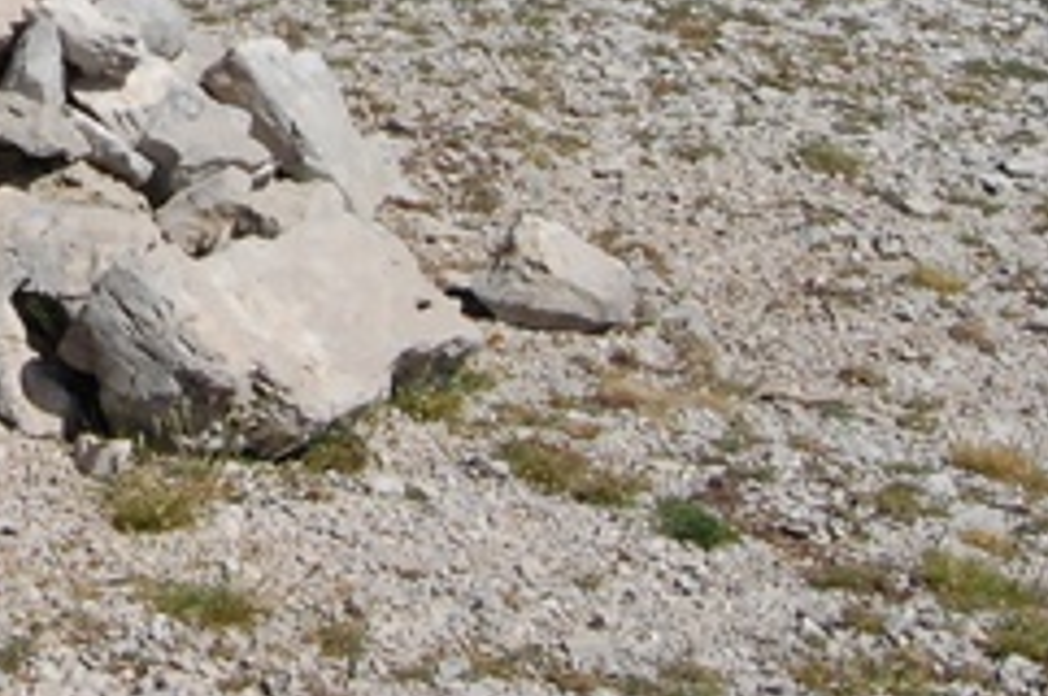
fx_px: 2936
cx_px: -235
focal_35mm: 101
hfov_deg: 19.0
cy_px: -400
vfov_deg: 12.7
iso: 1600
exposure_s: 1/1250
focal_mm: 18
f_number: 18
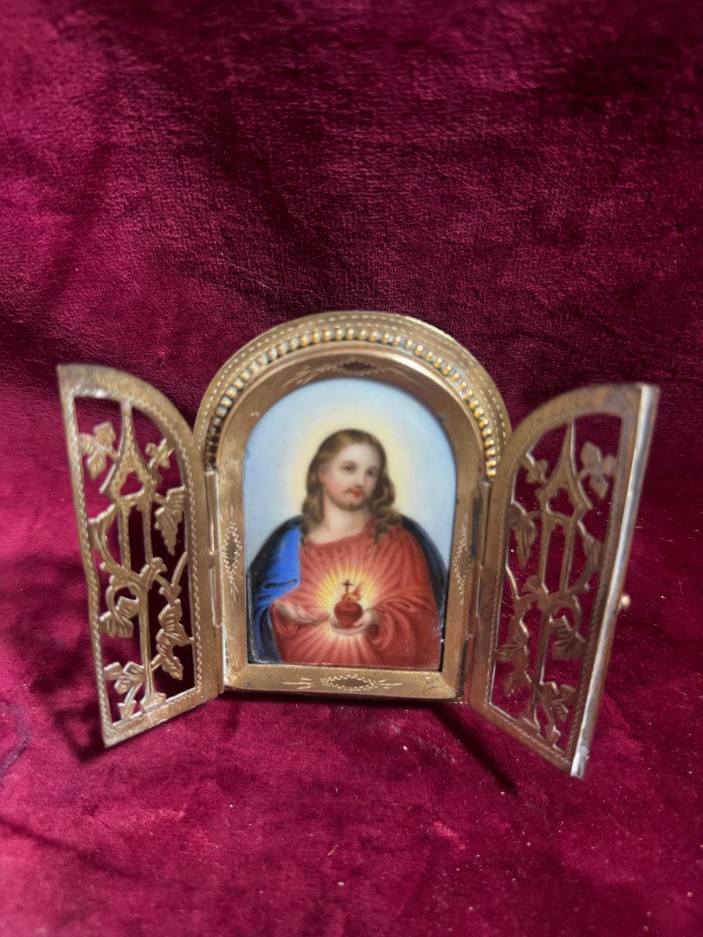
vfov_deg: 71.6
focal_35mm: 24
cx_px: 352
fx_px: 650
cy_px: 468
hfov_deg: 56.8
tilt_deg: -45.3
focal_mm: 6.76
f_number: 1.78
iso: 400
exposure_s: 1/50
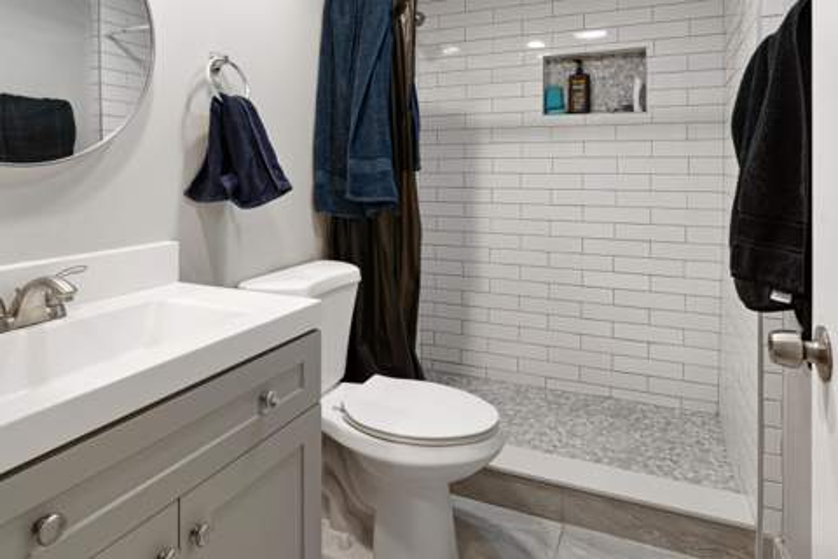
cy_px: 280
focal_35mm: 21
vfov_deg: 59.5
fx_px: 489
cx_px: 419
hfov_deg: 81.2
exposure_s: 1.6
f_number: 9
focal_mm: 21
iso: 100
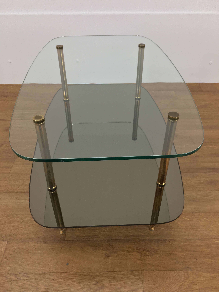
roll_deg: -1.7
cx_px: 110
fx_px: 245
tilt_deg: -38.8
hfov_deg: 48.2
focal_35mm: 29
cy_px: 146
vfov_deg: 61.7
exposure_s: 1/33
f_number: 2.2
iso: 32
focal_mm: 4.15
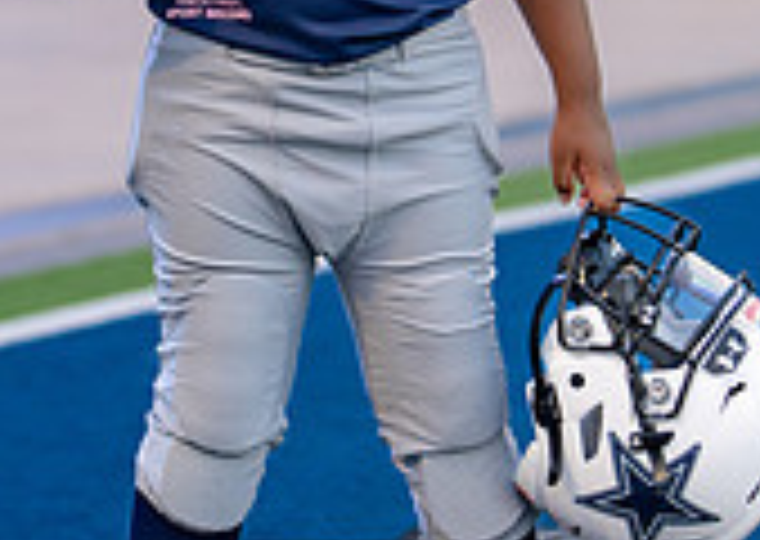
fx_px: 4438
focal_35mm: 206
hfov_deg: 9.8
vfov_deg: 6.9
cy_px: 59
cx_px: 305
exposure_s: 1/400
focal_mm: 50
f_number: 1.2
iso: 200
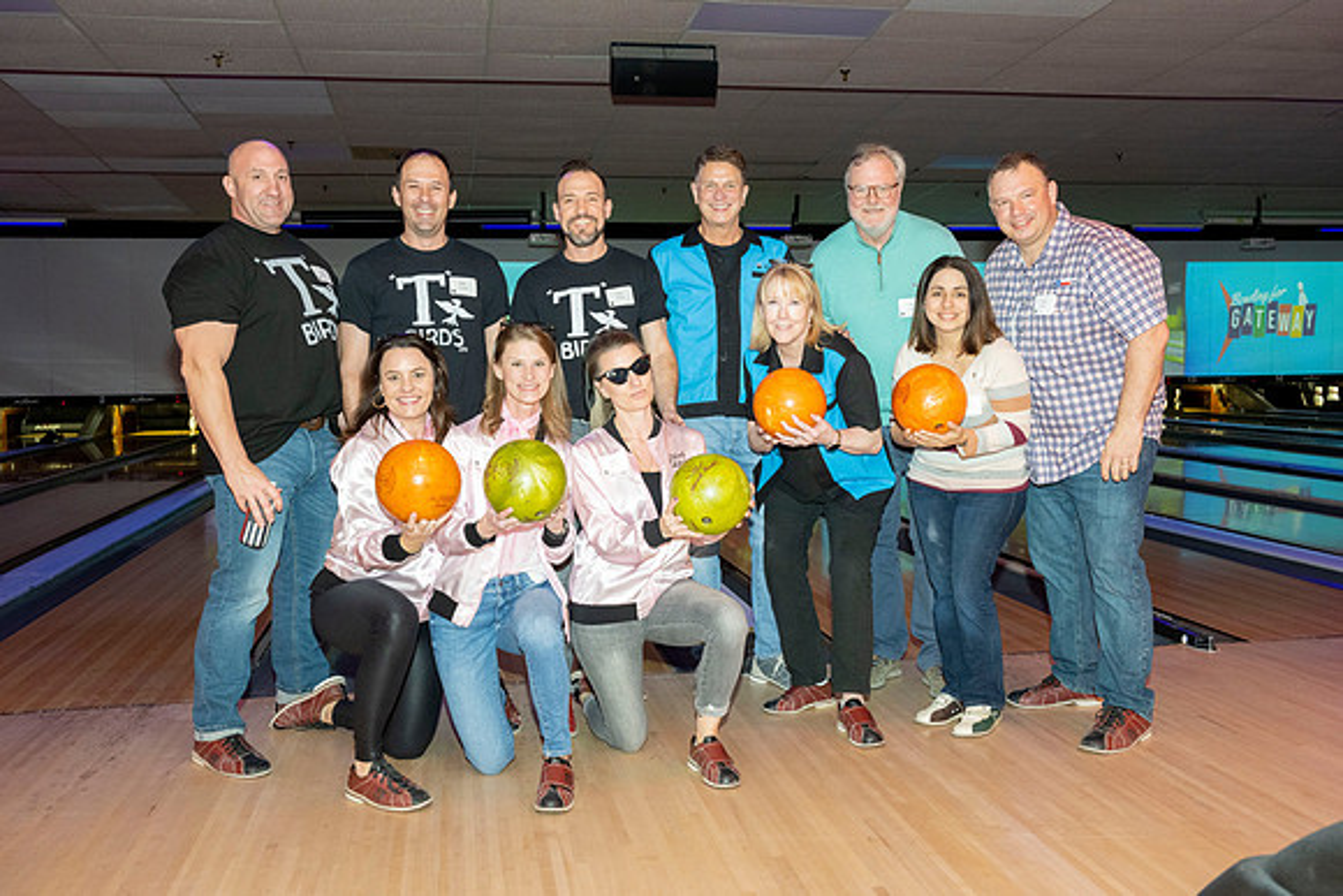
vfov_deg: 38.9
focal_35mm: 34
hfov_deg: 55.8
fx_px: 1267
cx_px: 672
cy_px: 448
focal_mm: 33.5
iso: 1600
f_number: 5.6
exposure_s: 1/60
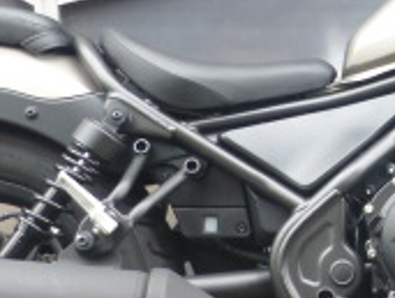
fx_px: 1281
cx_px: 409
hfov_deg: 17.1
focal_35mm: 112
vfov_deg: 13.3
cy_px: 132
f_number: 3.6
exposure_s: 1/60
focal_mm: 5.4
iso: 100
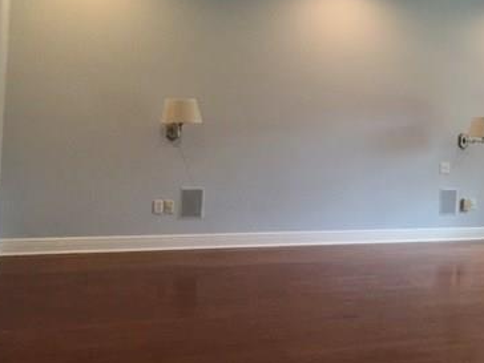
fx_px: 713
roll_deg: -3.9
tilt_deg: +0.1
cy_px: 116
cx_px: 407
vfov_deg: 28.3
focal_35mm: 51
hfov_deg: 35.9
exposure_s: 1/30
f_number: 2.2
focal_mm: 4.15
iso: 50
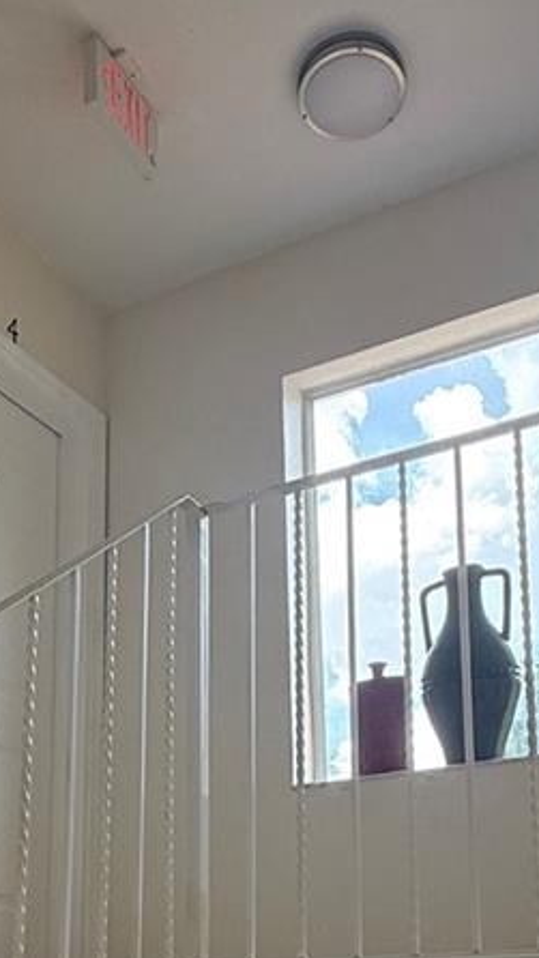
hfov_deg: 29.0
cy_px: 833
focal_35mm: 41
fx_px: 1041
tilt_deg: +10.0
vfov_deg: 45.5
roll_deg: +0.6
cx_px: 266
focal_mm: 2.22
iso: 64
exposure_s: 1/163
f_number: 2.2
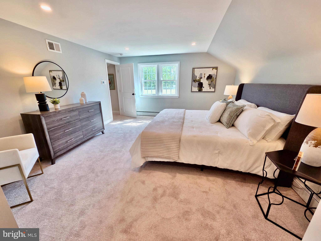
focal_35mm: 13
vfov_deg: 89.9
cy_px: 120
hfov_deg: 106.2
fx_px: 121
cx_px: 160
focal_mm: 2.2
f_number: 2.2
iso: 100
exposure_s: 1/120
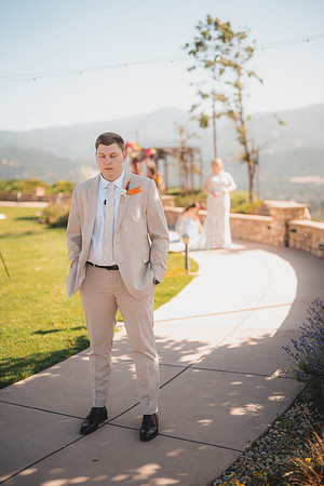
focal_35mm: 50
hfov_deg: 27.0
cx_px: 162
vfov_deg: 39.6
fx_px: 675
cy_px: 243
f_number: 1.4
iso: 50
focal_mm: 50
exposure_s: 1/1250
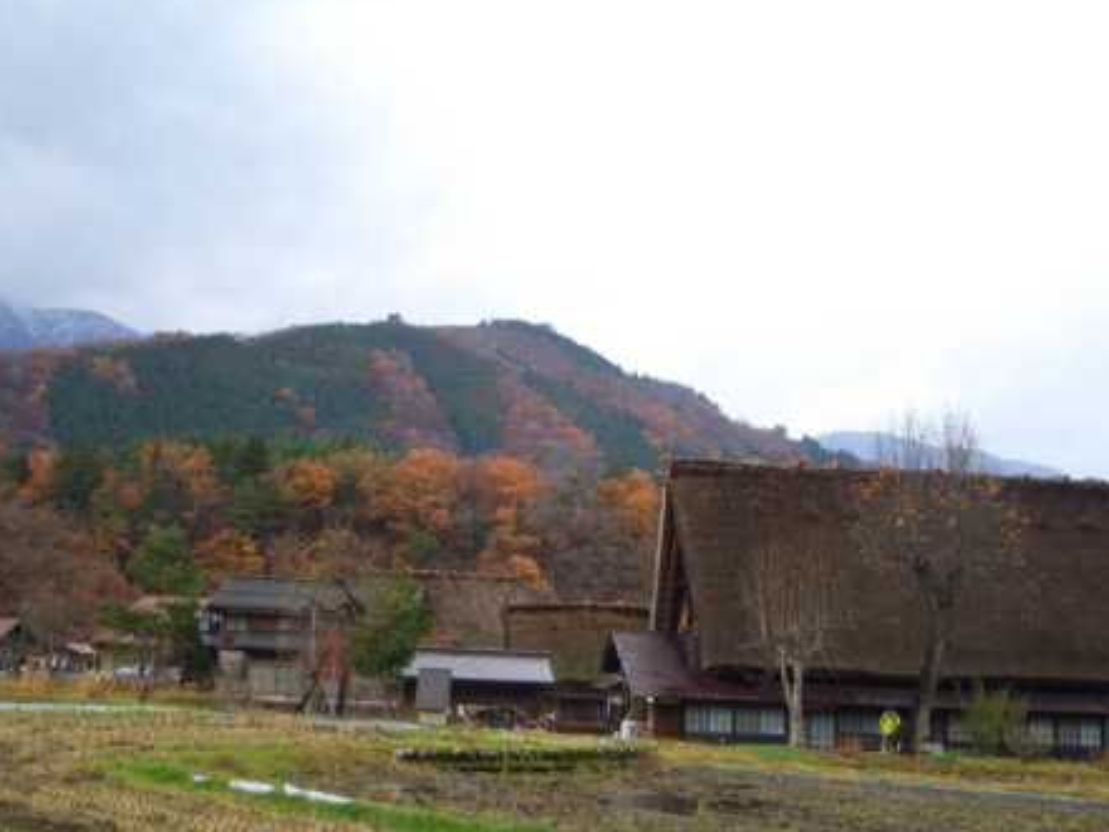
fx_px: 1346
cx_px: 560
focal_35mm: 42
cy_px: 411
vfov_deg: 34.3
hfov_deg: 44.8
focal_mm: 6.8
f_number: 2.8
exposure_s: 1/100
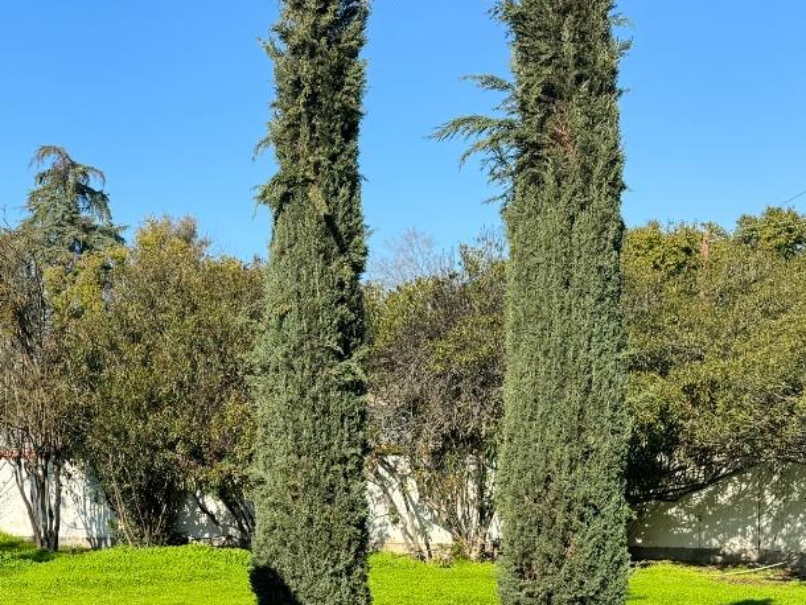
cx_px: 118
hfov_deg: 31.5
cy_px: 505
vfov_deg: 24.3
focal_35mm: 59
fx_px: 1374
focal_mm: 6.76
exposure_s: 1/2506
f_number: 1.78
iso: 80
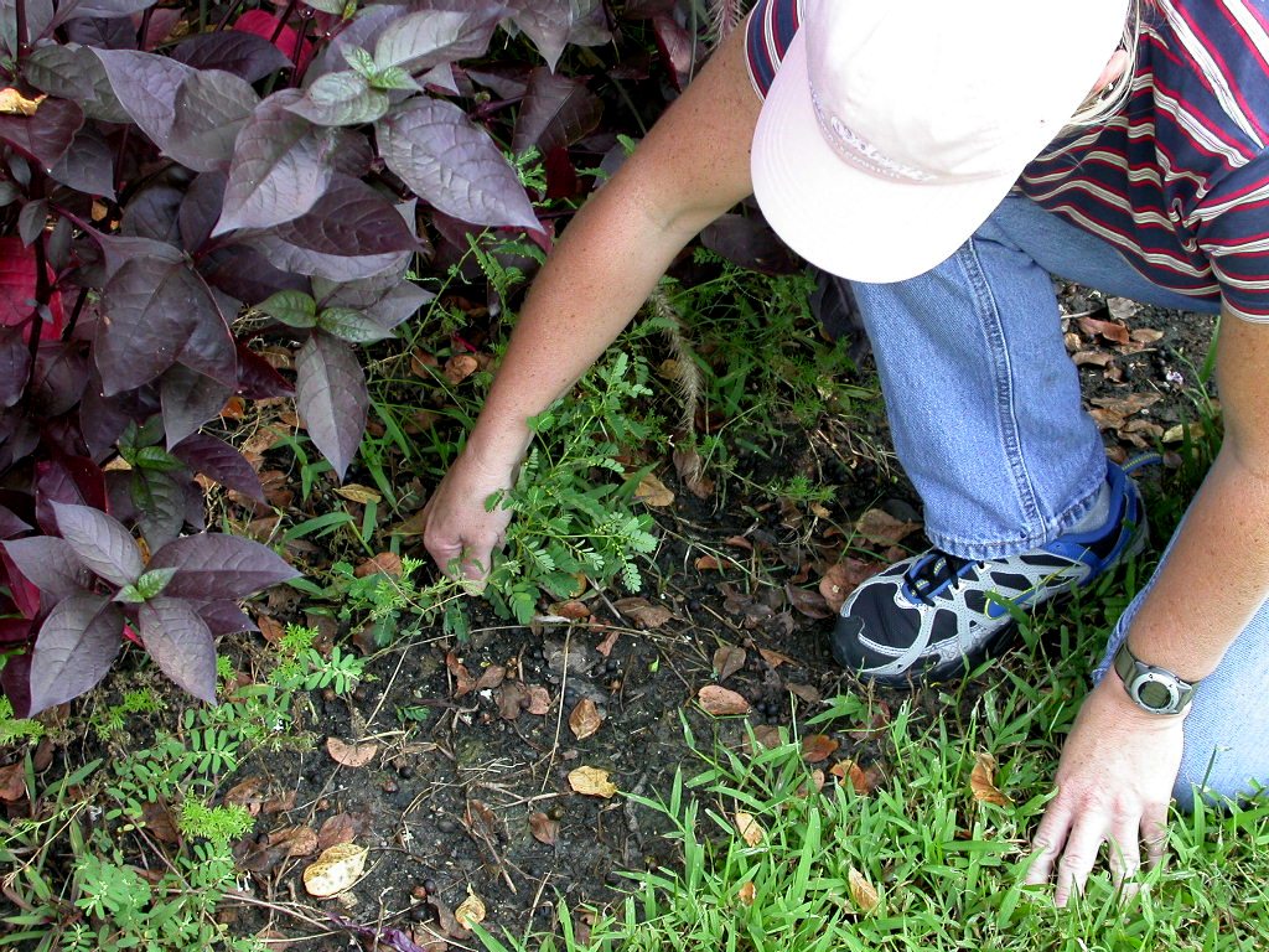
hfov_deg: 24.7
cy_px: 476
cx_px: 634
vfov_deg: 18.7
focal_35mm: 79
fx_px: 2896
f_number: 3.5
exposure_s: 1/90.8
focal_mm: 16.4
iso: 100
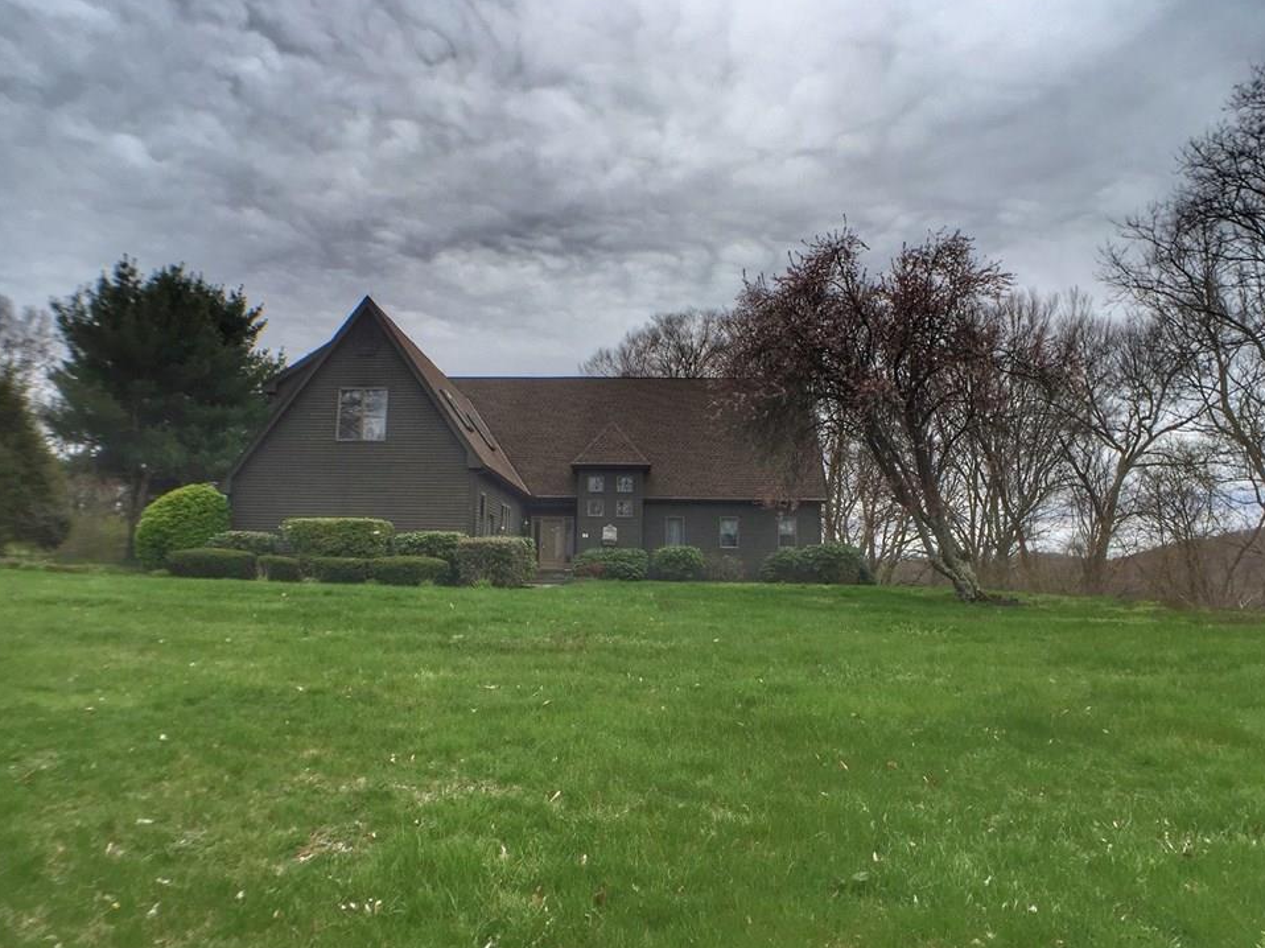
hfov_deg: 58.4
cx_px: 627
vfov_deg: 45.4
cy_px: 474
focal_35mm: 31
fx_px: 1133
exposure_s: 1/476
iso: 32
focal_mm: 4.15
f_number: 2.2
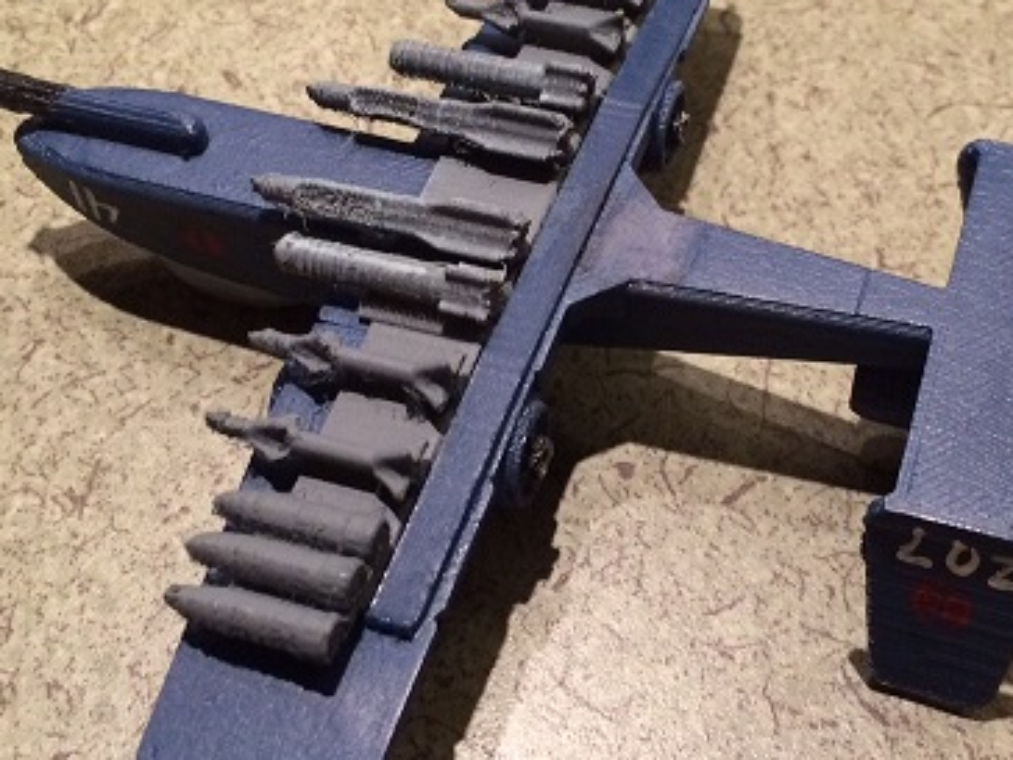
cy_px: 359
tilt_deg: -54.4
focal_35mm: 51
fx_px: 1492
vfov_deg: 28.6
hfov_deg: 37.3
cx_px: 609
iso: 160
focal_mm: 4.15
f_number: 2.2
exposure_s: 1/30
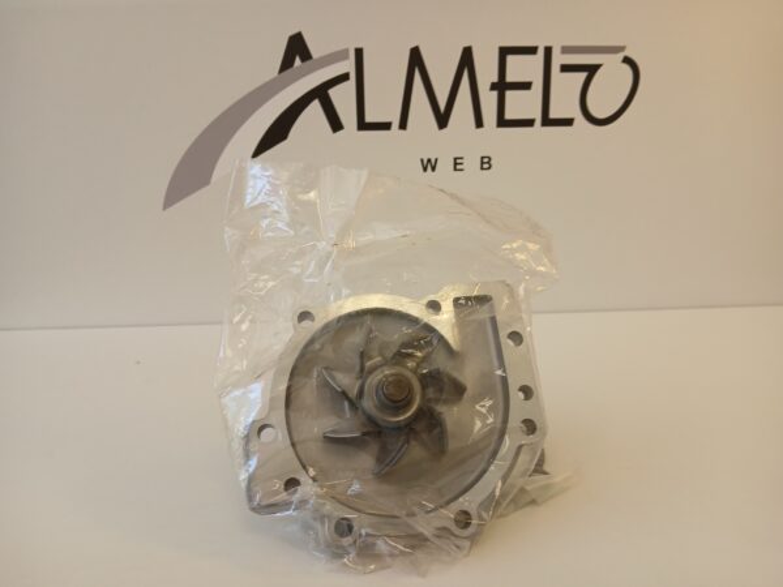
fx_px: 588
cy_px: 294
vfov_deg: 53.1
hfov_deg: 67.3
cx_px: 392
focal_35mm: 26
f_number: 1.8
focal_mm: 3.98
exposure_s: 1/50
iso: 25
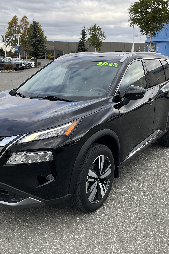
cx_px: 88
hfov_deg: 32.6
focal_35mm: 41
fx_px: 289
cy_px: 129
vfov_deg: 47.4
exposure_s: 1/324
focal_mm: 3
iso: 25
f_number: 1.8
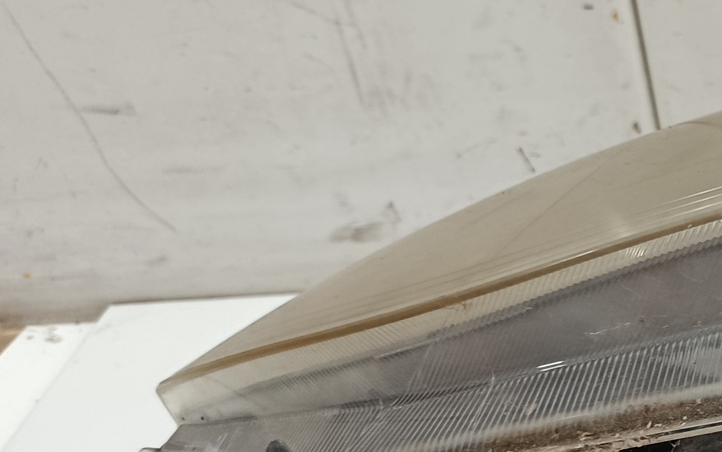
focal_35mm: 79
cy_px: 286
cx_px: 1109
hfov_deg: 21.5
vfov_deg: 16.5
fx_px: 1554
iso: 662
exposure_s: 1/50
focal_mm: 5.24
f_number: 1.7
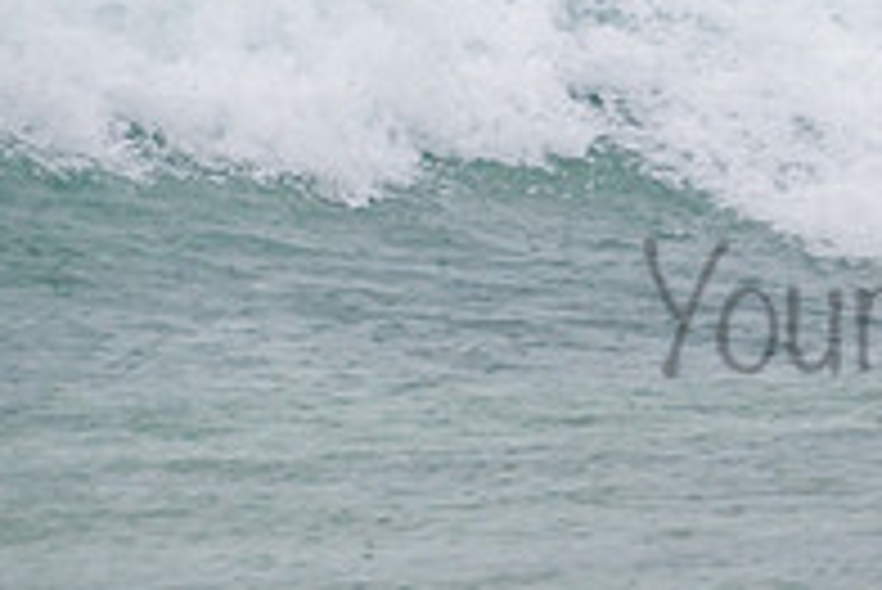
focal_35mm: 1808
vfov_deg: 0.8
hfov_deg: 1.1
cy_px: 117
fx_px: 44327
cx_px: 1153
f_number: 5.6
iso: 500
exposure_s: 1/320
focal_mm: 500
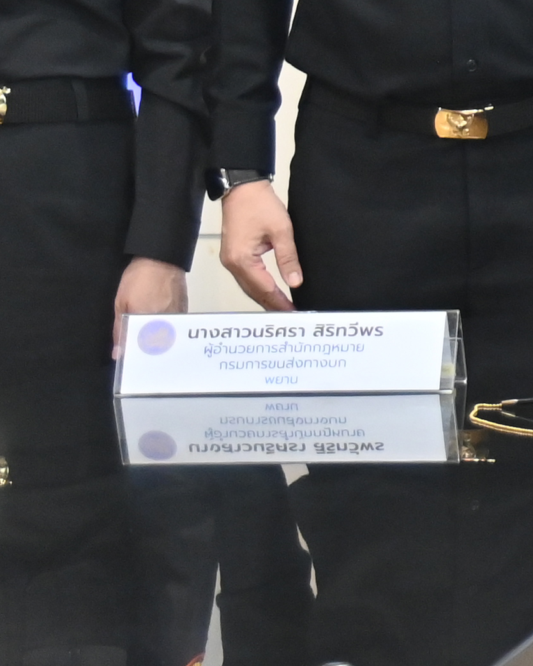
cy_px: -395
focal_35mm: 250
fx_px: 4930
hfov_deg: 5.7
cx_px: 1641
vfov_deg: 7.6
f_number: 4
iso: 2000
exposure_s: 1/160
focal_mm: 46
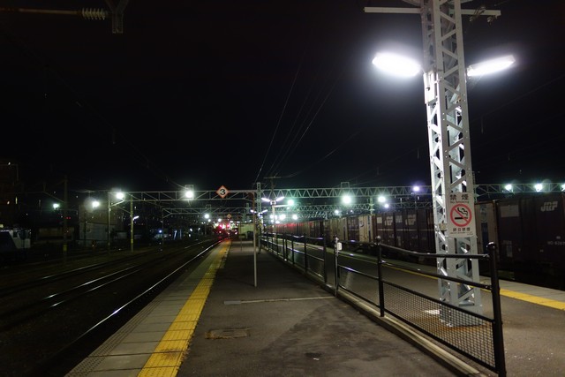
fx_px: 440
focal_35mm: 28
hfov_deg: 65.5
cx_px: 282
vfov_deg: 46.4
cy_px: 188
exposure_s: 1/15
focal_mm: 10.4
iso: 800
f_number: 1.8
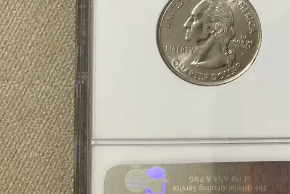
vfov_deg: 18.9
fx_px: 580
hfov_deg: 25.9
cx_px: 320
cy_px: 75
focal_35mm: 72
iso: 160
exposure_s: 1/60
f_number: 1.8
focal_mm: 3.99
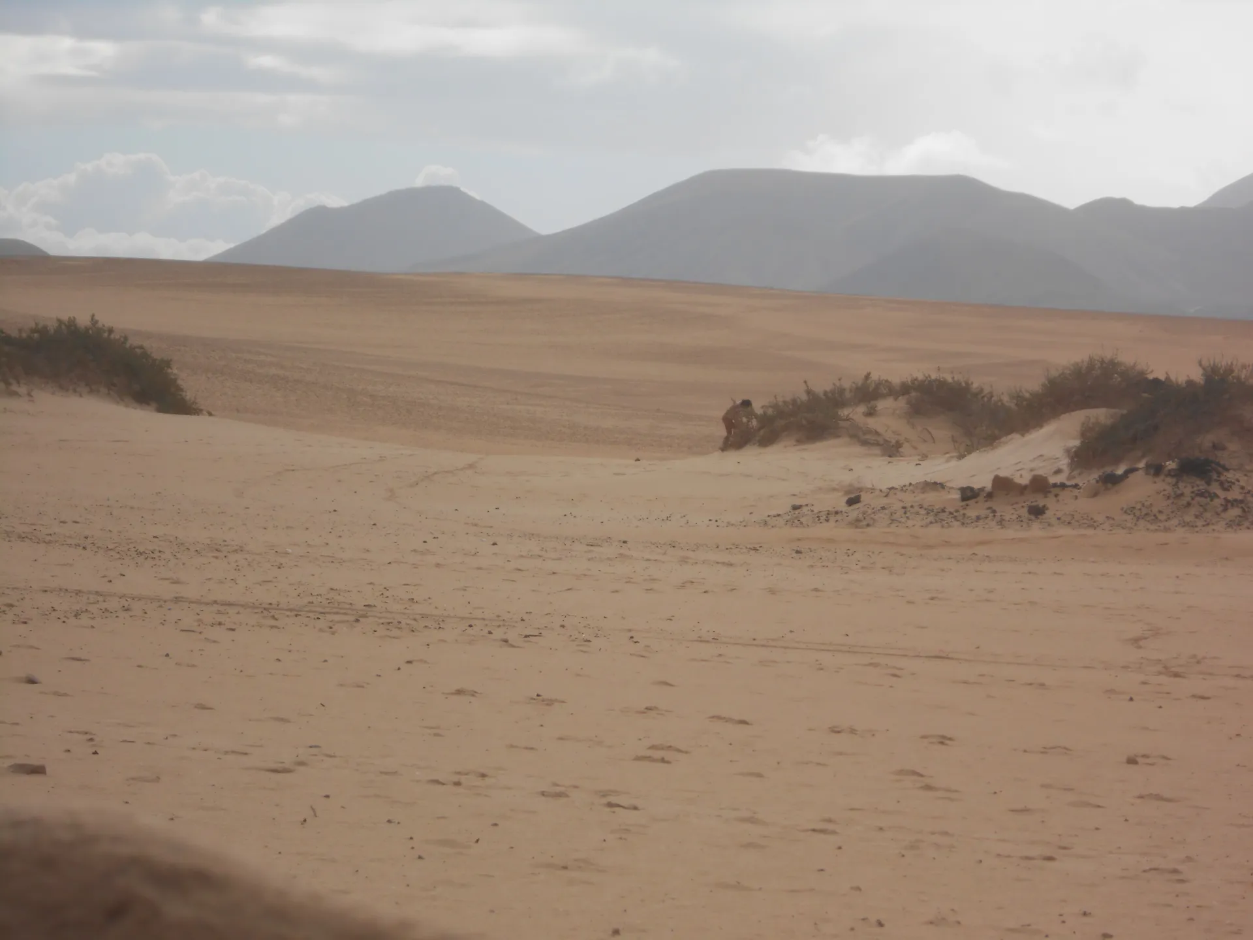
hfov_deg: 12.7
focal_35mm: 156
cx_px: 626
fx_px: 5647
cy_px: 470
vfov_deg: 9.5
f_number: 6.5
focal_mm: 27.6
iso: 80
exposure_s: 1/640
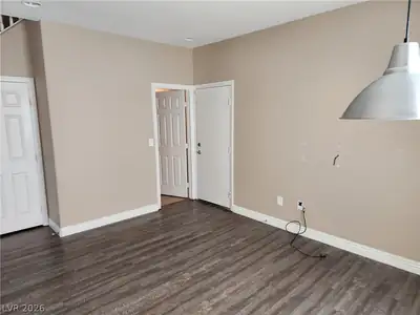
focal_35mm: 23
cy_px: 158
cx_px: 210
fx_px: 279
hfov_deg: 73.9
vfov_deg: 58.9
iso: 160
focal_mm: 6.4
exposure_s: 1/180
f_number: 1.8
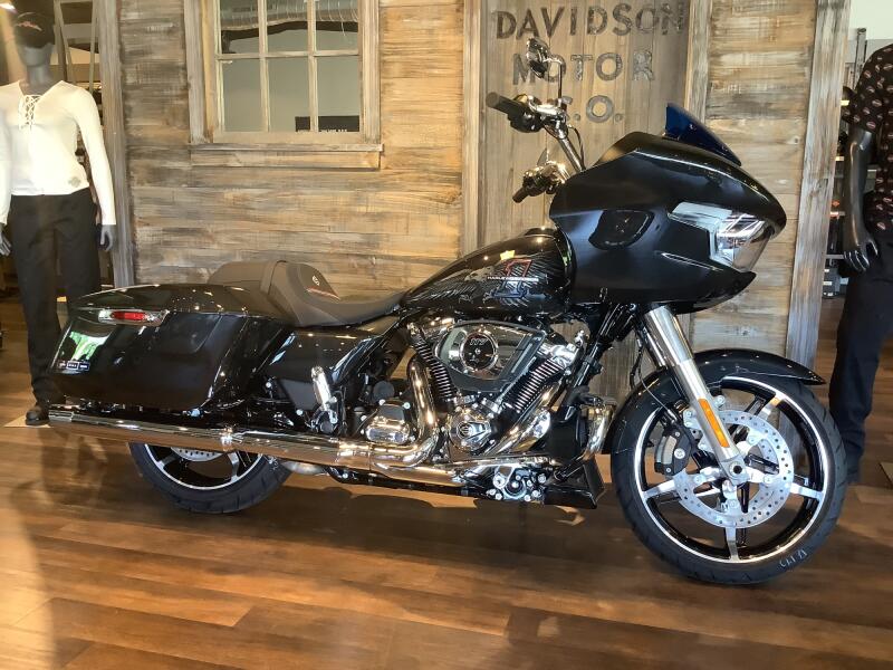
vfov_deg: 45.4
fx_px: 800
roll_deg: -0.1
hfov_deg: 58.4
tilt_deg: -13.1
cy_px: 335
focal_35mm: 31
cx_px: 446
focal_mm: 3.3
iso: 200
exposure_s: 1/50
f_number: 2.4
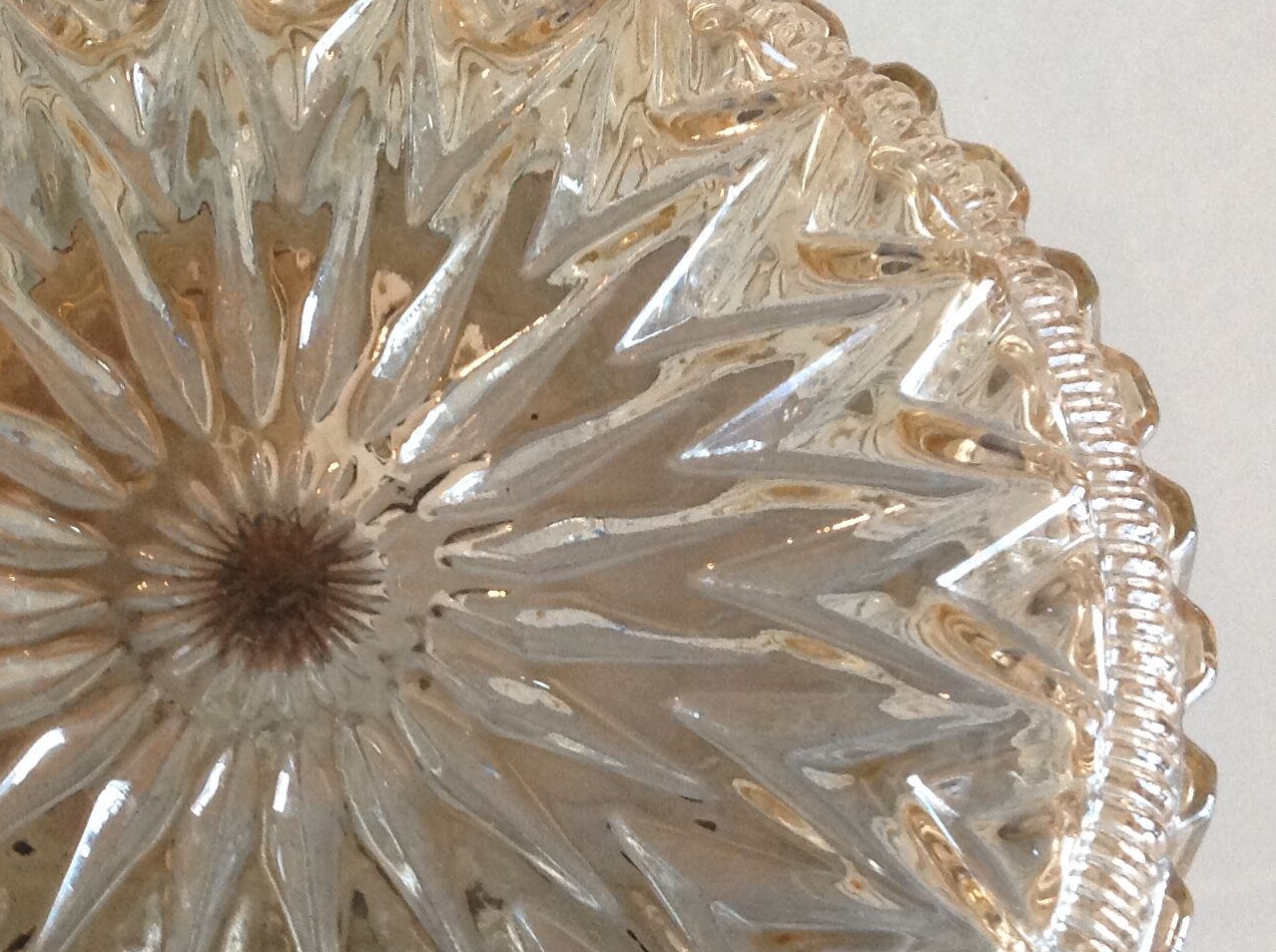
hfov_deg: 27.1
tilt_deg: -71.6
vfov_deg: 20.5
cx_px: 331
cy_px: 699
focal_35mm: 71
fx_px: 2613
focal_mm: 4.28
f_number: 2.4
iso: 200
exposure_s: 1/15
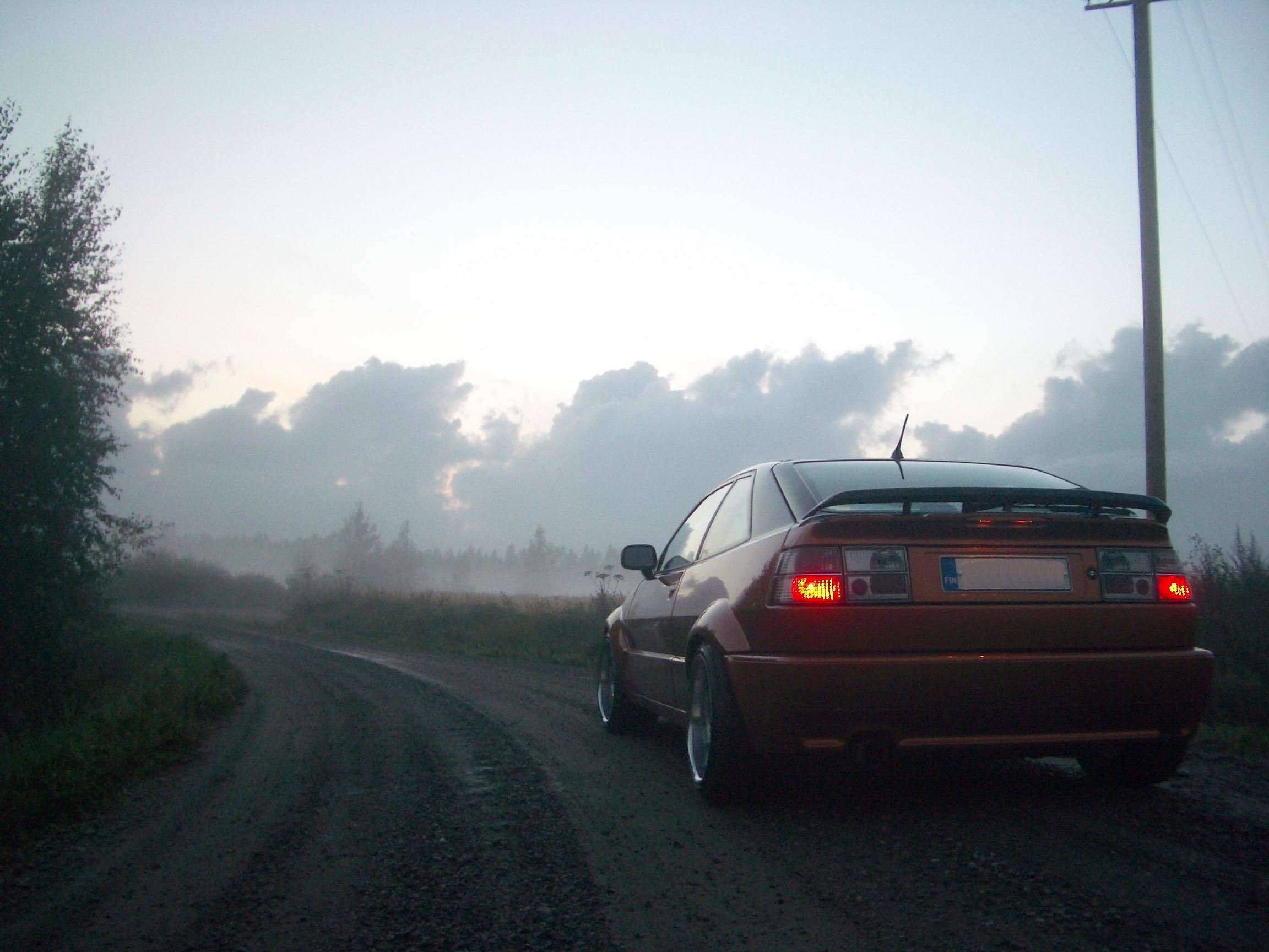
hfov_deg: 52.6
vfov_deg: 40.7
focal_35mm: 35
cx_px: 634
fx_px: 1283
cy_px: 476
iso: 100
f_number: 2.6
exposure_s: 1/40
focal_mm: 5.8
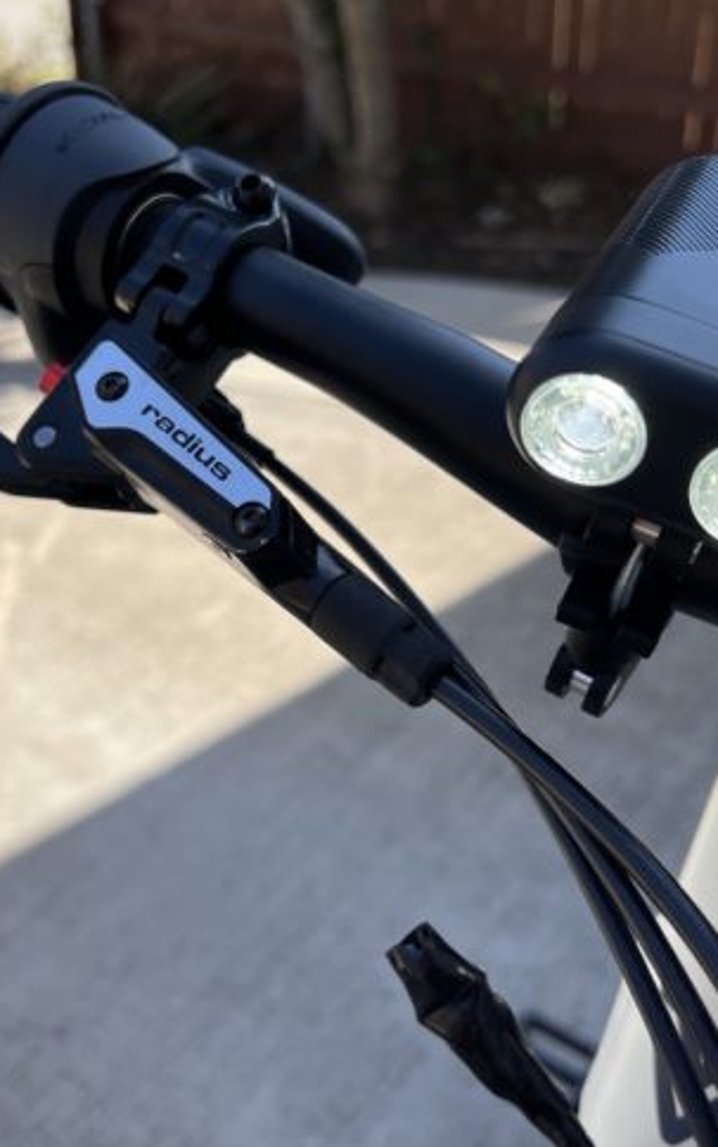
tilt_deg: -32.4
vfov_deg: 52.7
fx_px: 1157
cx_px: 329
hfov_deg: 34.5
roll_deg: -0.1
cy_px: 576
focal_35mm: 37
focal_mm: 5.7
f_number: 1.5
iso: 50
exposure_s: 1/2045
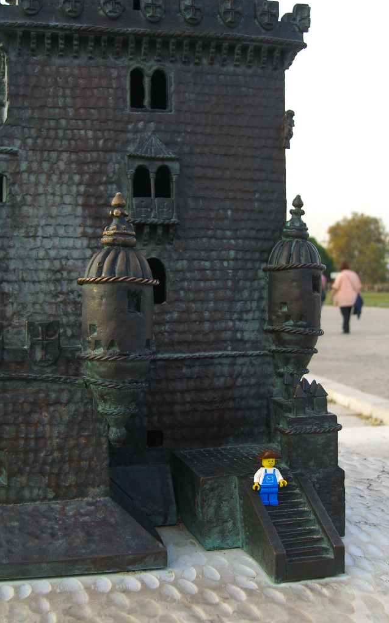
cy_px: 311
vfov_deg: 41.1
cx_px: 224
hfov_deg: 26.3
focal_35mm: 49
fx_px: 831
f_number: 3.1
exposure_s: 1/160
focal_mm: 9.5
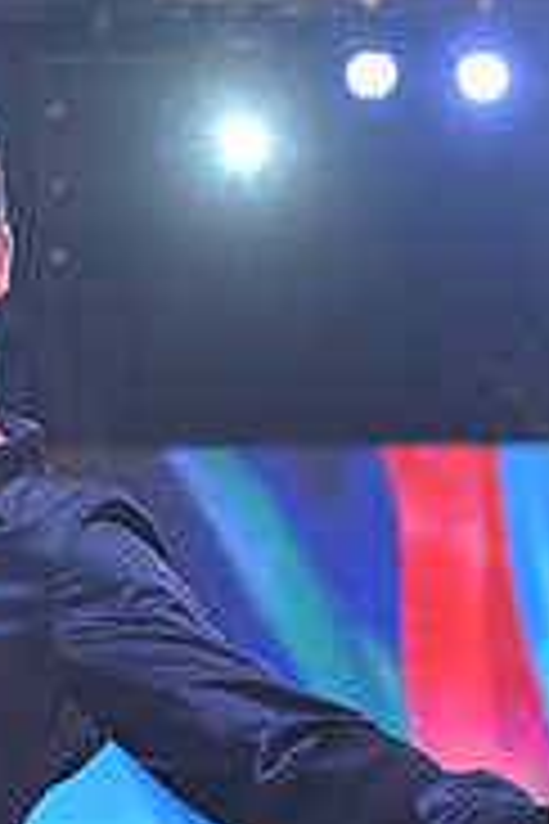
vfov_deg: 9.0
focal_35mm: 222
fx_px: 5078
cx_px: 448
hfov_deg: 6.2
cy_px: 1225
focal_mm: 70
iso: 2000
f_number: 4
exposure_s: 1/250
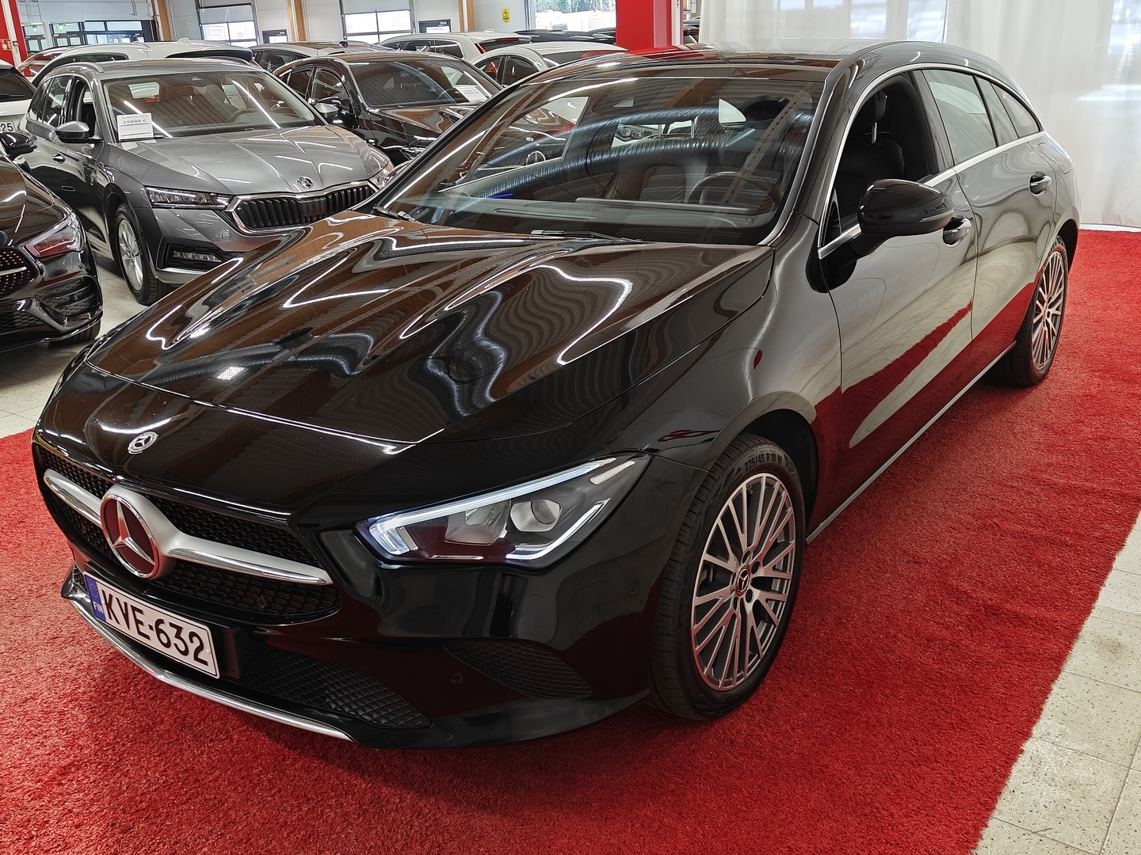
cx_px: 570
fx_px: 1055
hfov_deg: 56.8
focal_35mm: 32
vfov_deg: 44.2
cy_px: 428
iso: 80
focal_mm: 5.59
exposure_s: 1/50
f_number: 1.8
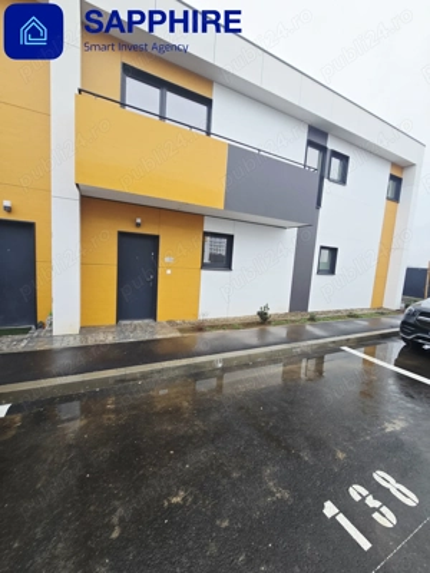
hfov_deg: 89.9
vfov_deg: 106.2
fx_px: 215
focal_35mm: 13
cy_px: 286
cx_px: 215
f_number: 2.2
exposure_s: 1/50.3
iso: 64
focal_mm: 2.2
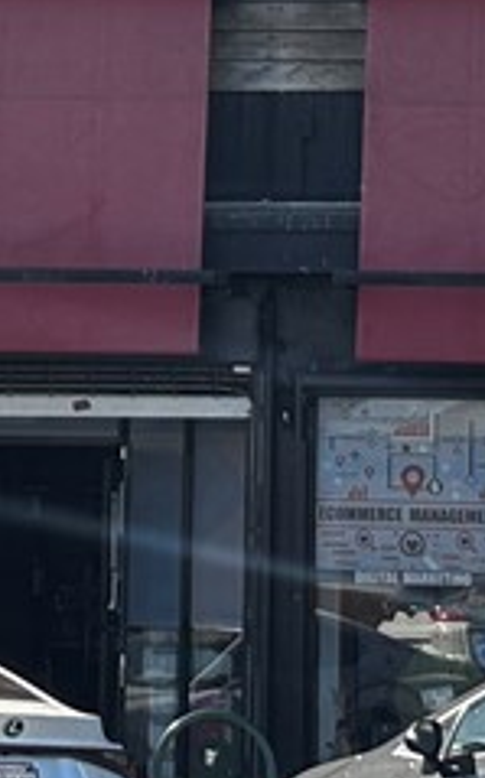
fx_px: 5000
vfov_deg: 8.8
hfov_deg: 5.6
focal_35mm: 236
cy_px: -176
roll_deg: -1.3
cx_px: 153
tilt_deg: +8.5
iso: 32
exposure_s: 1/515
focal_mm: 5.96
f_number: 1.6
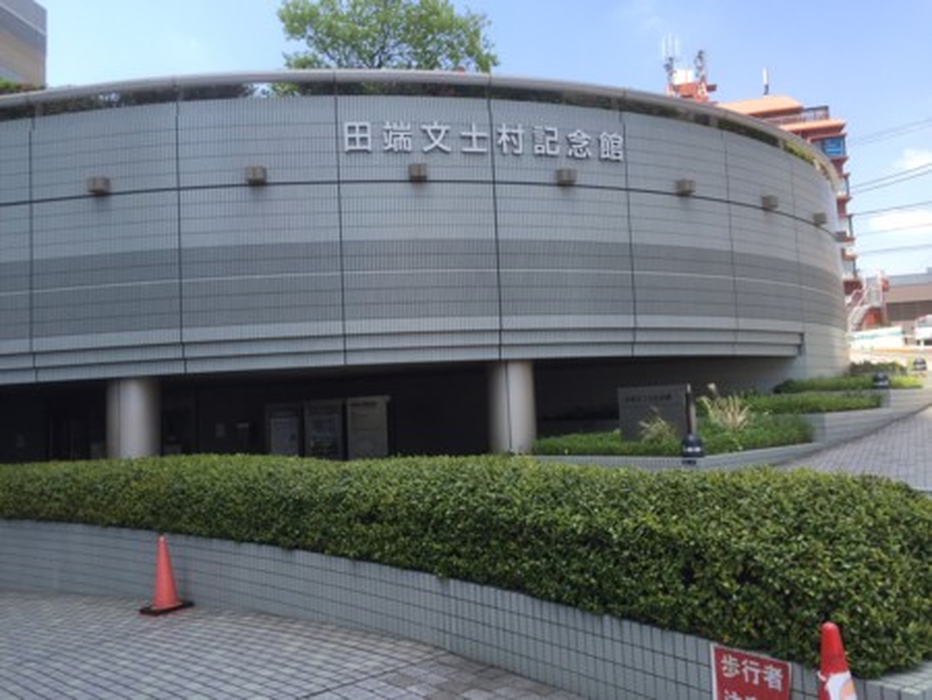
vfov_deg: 48.3
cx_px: 466
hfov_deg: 61.6
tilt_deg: +5.3
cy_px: 350
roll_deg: +1.9
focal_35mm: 29
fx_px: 781
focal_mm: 4.15
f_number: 2.2
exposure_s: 1/648
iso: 32
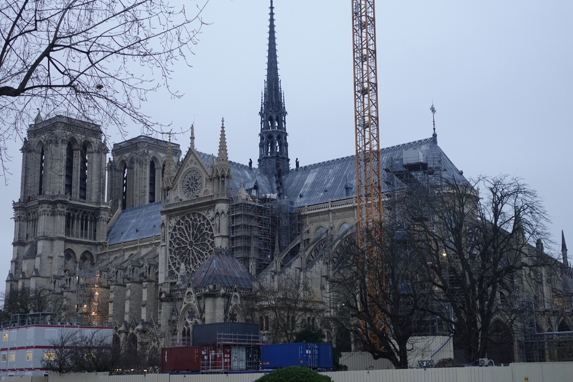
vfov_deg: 26.5
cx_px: 286
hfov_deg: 38.9
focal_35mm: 51
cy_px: 191
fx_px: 812
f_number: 2.8
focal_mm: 18.7
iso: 400
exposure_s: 1/60
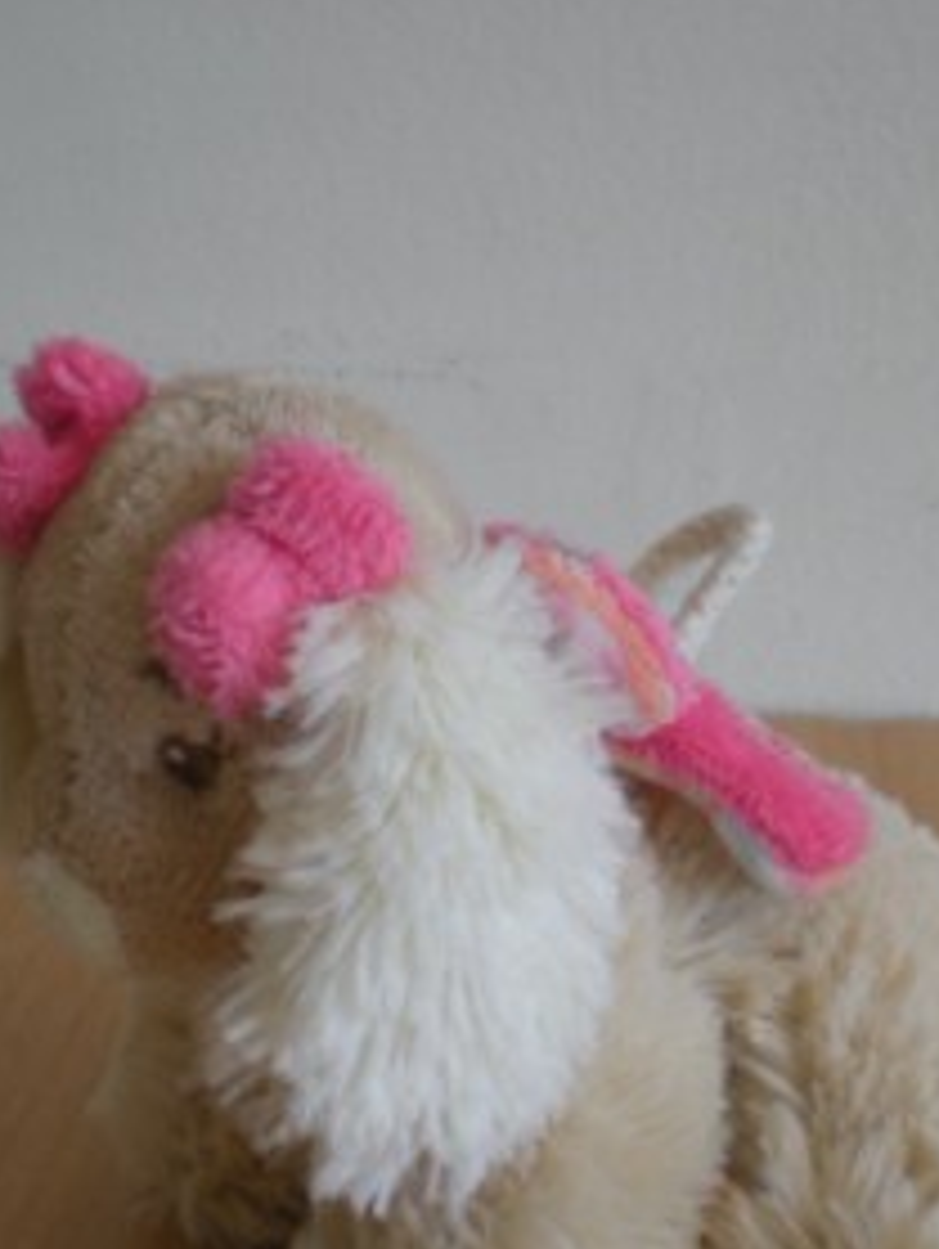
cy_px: 737
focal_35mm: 71
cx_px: 571
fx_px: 2564
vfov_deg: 27.3
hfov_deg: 20.7
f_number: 3.1
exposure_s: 1/43.5
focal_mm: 6.3
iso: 64
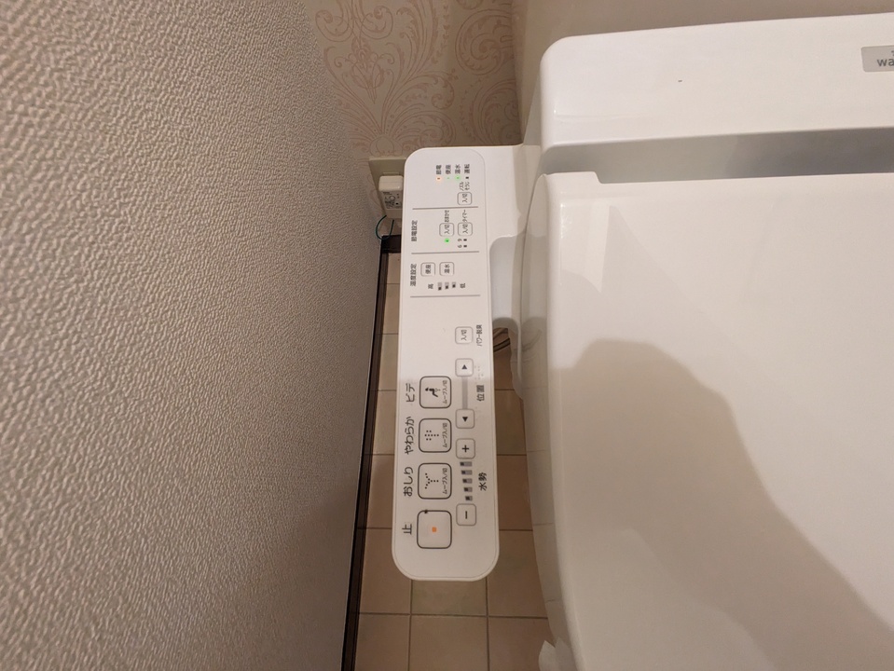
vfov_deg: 85.7
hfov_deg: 102.0
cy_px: 336
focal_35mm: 14
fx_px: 362
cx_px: 447
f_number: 2.2
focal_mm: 1.83
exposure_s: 1/60
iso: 529
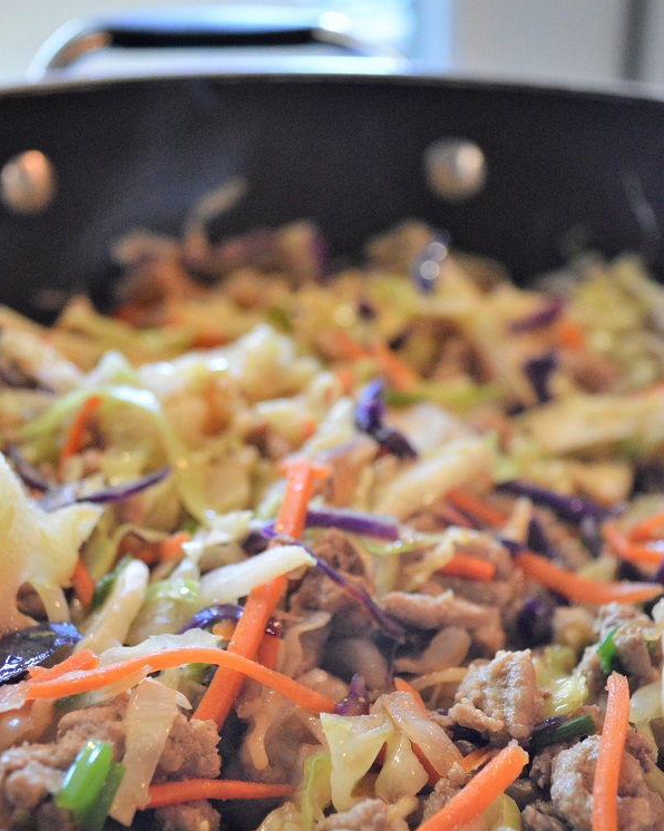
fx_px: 1464
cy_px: 461
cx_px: 331
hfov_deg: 25.5
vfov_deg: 31.7
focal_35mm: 60
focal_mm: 35
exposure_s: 1/40
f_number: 5
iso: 3200
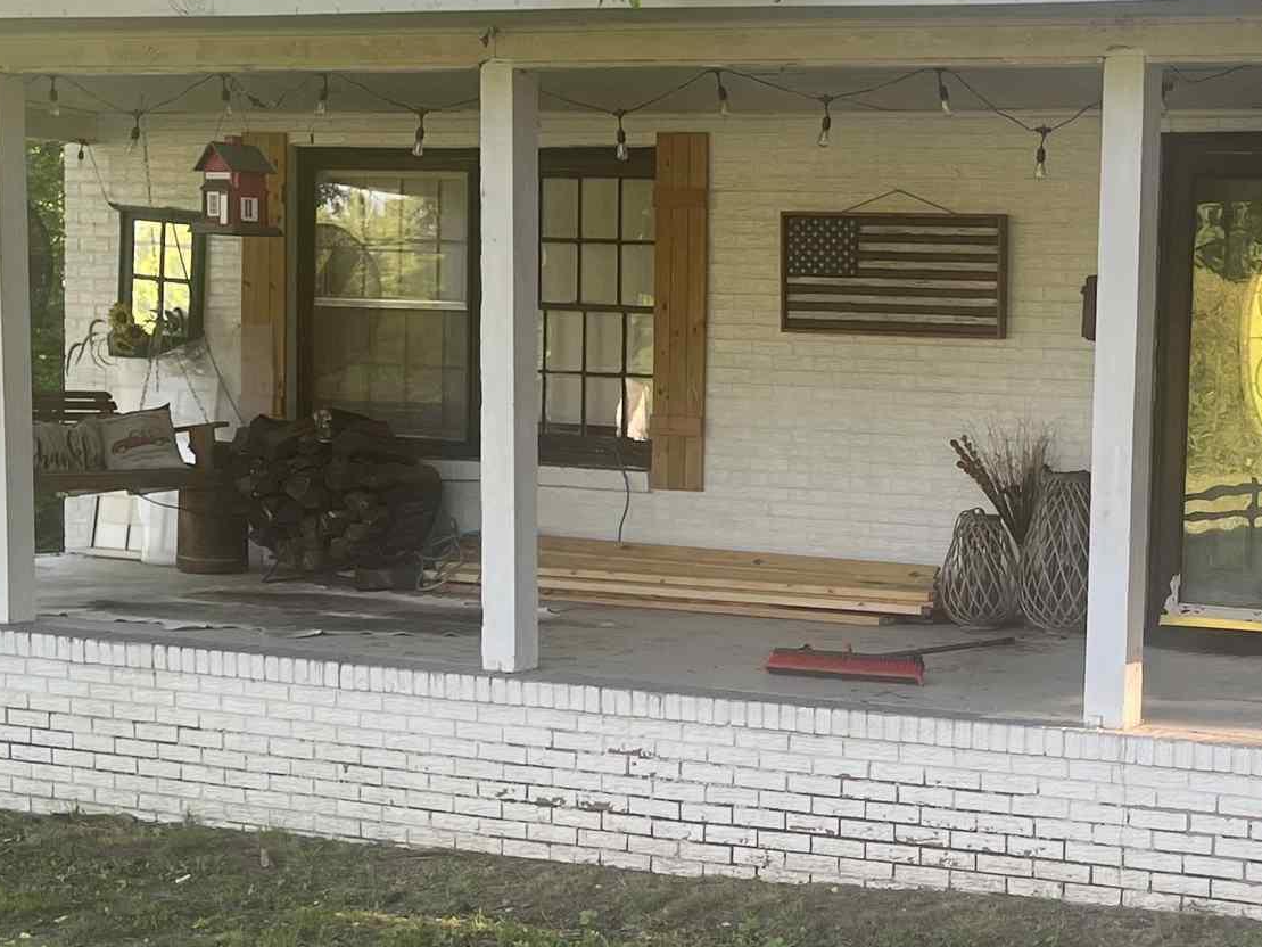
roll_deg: -2.6
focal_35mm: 72
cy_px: 674
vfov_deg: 20.3
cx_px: 1206
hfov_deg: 25.9
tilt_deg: -5.3
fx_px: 2625
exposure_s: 1/121
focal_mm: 5.1
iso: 40
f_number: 1.6
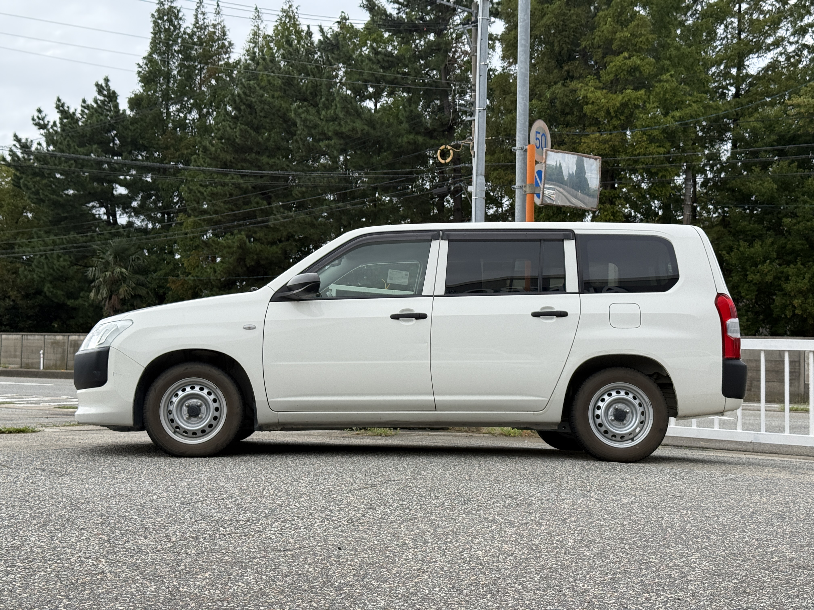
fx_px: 1129
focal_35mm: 48
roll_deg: -1.2
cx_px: 407
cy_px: 305
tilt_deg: +2.8
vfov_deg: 30.3
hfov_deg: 39.7
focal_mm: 6.76
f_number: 1.78
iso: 64
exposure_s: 1/2088
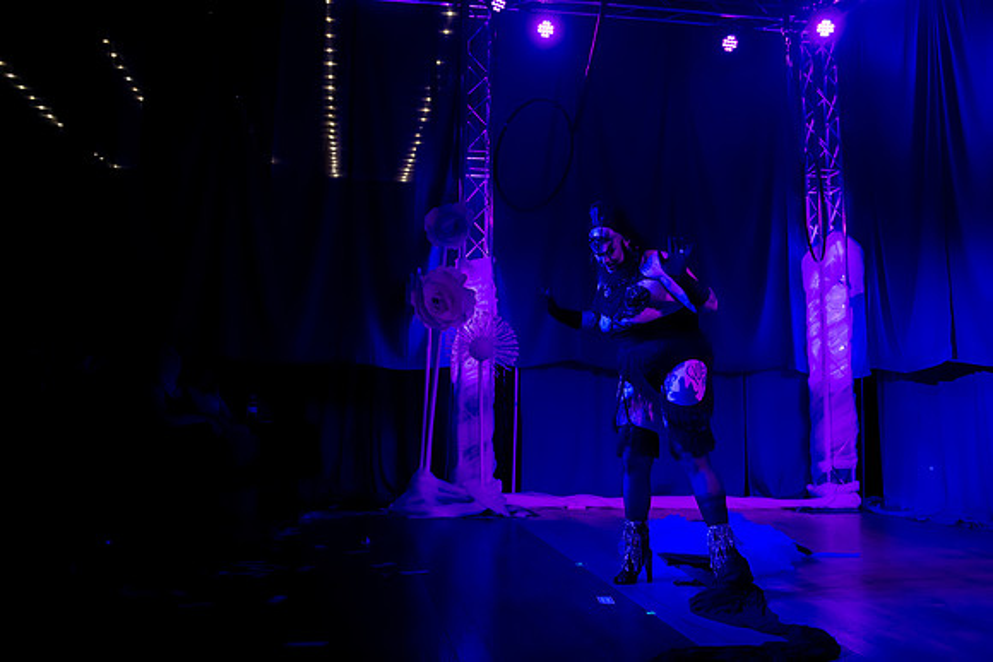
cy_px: 287
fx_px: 969
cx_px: 496
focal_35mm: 35
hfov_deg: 54.3
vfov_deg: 37.7
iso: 3200
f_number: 2.8
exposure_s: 1/100
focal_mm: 31
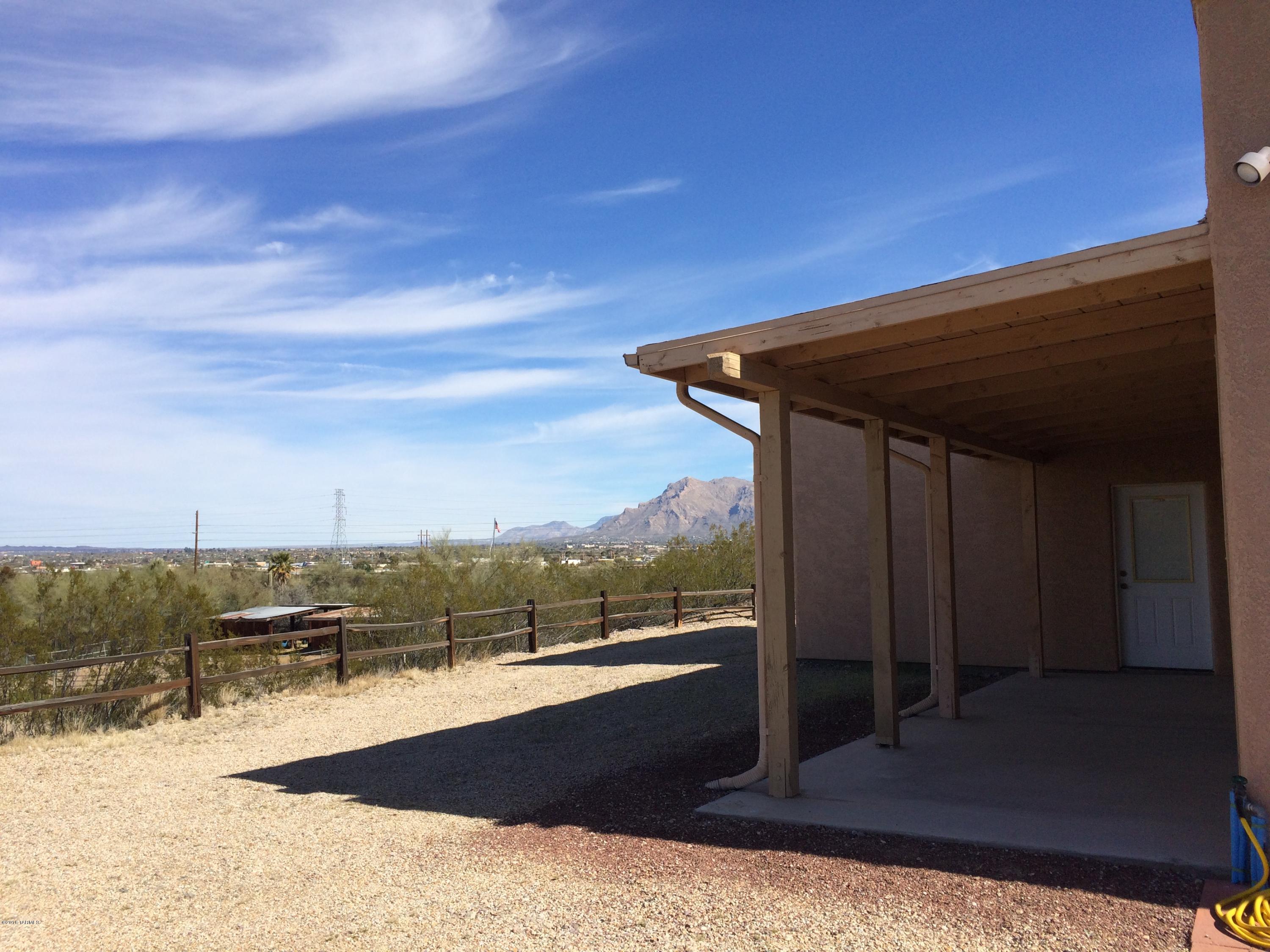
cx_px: 635
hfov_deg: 61.7
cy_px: 476
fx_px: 1064
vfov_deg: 48.2
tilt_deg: +3.4
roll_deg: +1.4
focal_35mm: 29
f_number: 2.2
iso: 32
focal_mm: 4.15
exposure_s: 1/2564
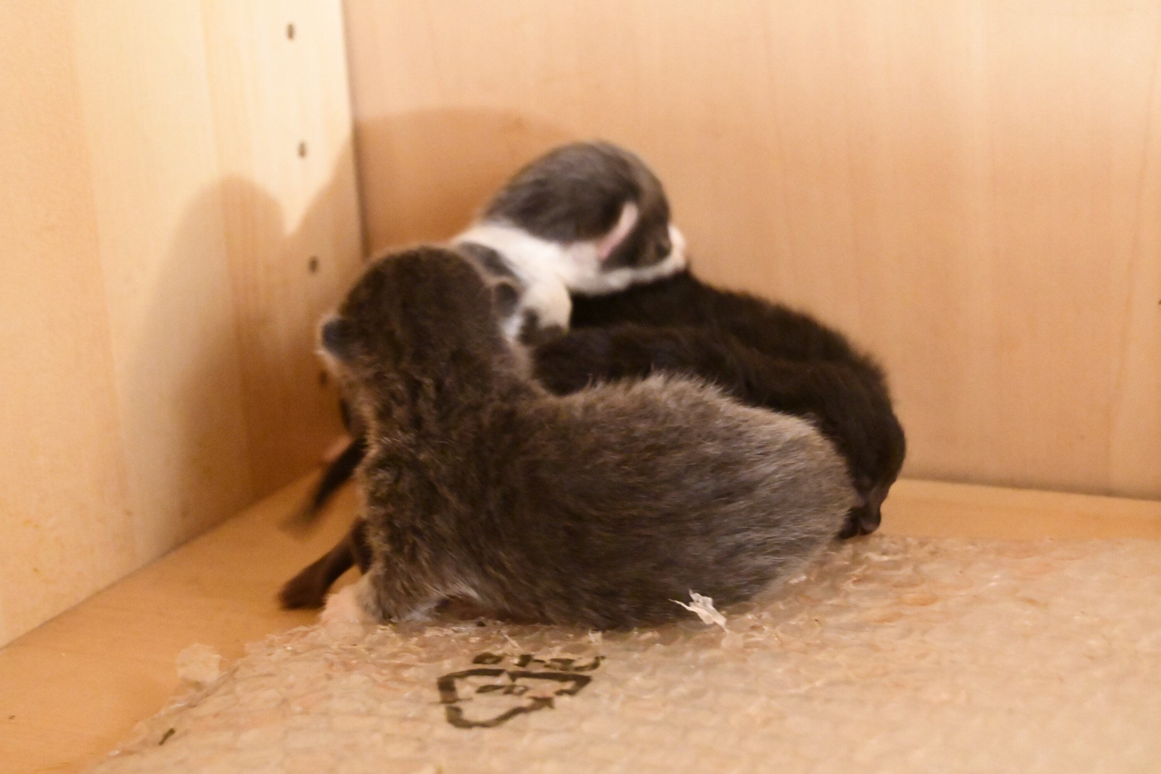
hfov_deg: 24.8
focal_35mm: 82
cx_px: 580
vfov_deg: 16.6
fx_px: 2644
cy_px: 387
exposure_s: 1/30
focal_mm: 55
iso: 12800
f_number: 5.6
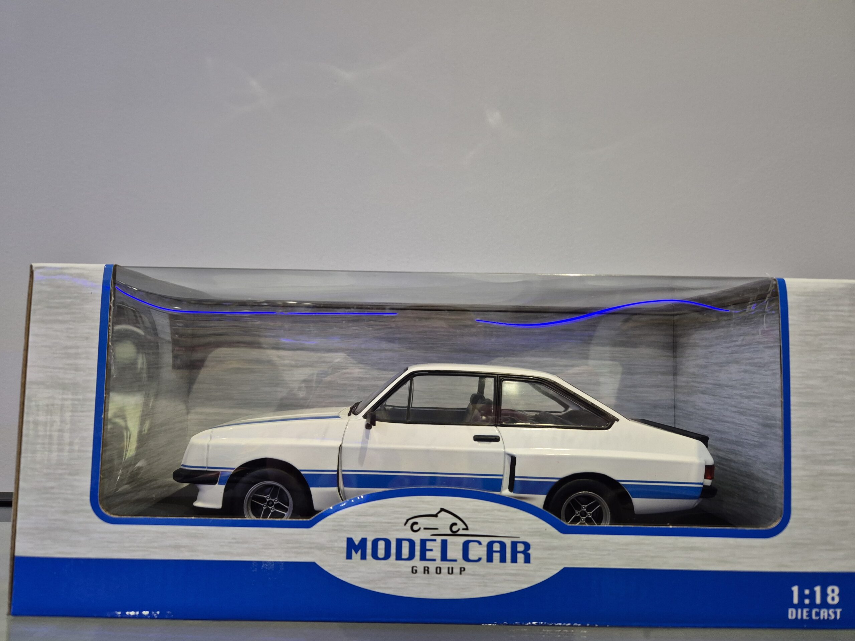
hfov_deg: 73.9
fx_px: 568
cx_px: 428
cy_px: 320
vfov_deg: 58.9
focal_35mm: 23
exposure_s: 1/100
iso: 500
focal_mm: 5.4
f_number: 1.8
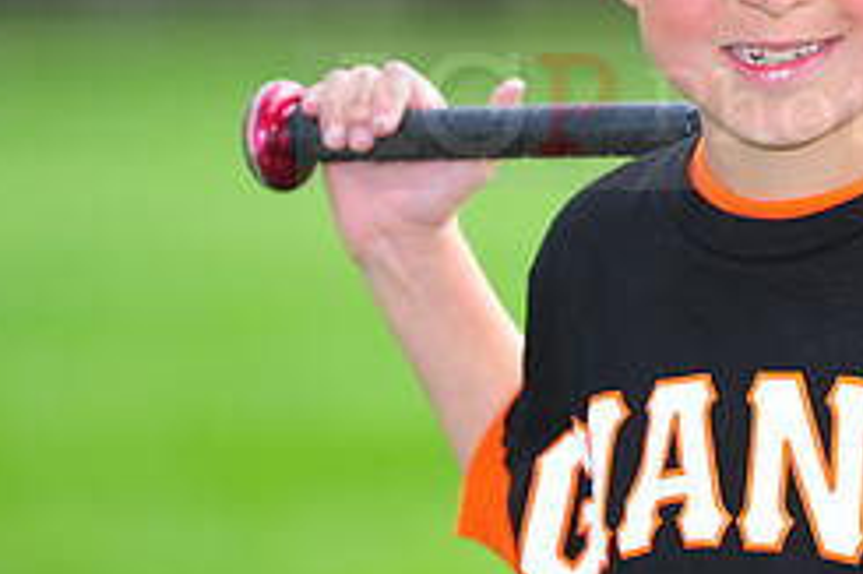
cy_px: 85
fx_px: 9367
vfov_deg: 3.5
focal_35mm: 391
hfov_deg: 5.3
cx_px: 888
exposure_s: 1/500
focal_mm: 165
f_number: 4
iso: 200
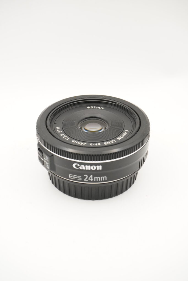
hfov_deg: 20.9
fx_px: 509
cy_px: 140
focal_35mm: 65
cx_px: 94
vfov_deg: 31.0
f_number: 11
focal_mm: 65
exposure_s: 1/125
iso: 4000
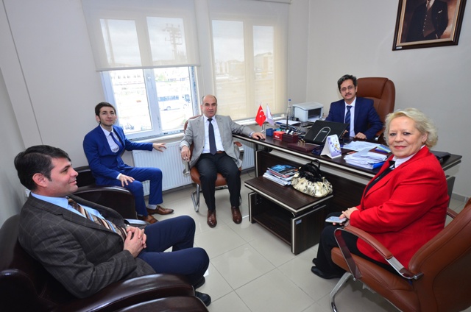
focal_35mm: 21
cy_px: 156
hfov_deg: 81.3
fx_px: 274
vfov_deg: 59.3
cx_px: 236
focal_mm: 14
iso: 640
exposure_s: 1/50
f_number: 4.8
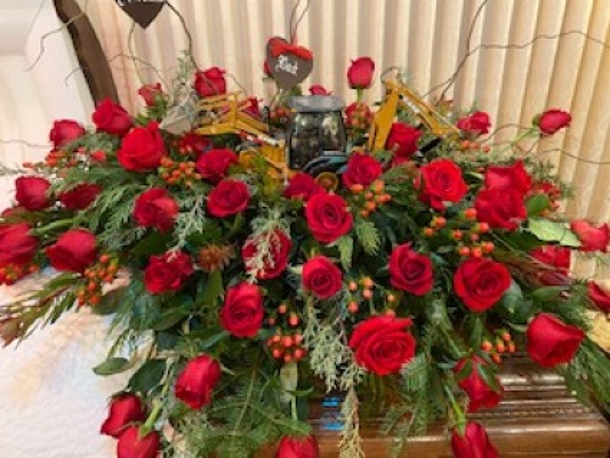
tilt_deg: -25.5
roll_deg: +2.0
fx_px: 458
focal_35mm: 26
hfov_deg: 67.3
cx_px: 305
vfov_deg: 53.1
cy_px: 229
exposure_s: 1/30
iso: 500
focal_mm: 4.25
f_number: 1.8
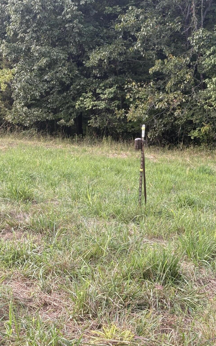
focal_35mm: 71
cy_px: 179
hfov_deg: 18.3
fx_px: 669
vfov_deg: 29.0
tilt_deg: -6.9
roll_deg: -1.5
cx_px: 151
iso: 50
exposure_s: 1/352
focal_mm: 5.96
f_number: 1.6
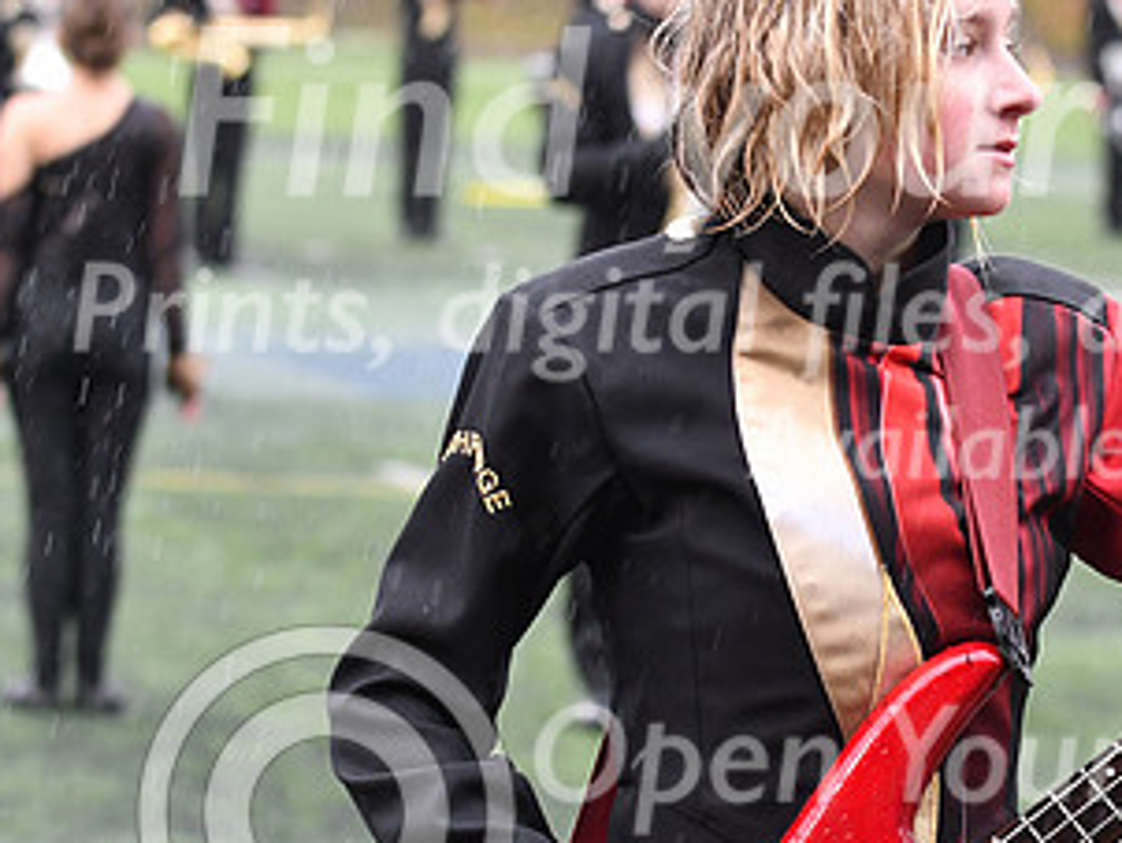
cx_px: 1003
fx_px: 7364
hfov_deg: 8.7
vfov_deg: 6.6
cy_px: 507
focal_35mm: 227
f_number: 4
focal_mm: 82
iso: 1000
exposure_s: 1/320
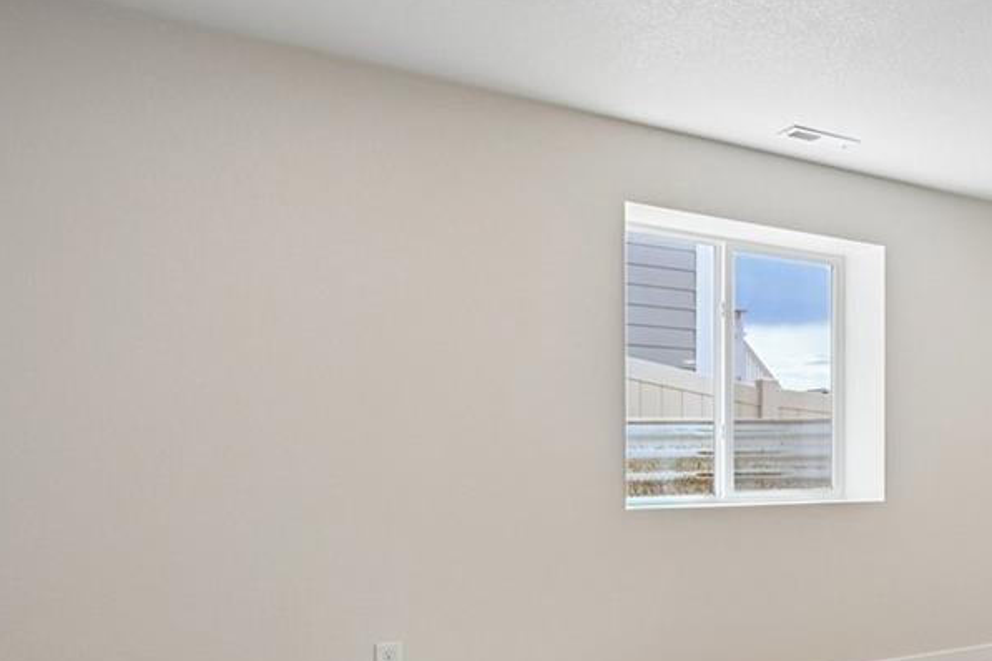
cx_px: 1063
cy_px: 438
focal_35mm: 38
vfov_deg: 34.7
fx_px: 1047
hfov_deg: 41.5
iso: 125
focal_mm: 14
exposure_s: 1/15
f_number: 9
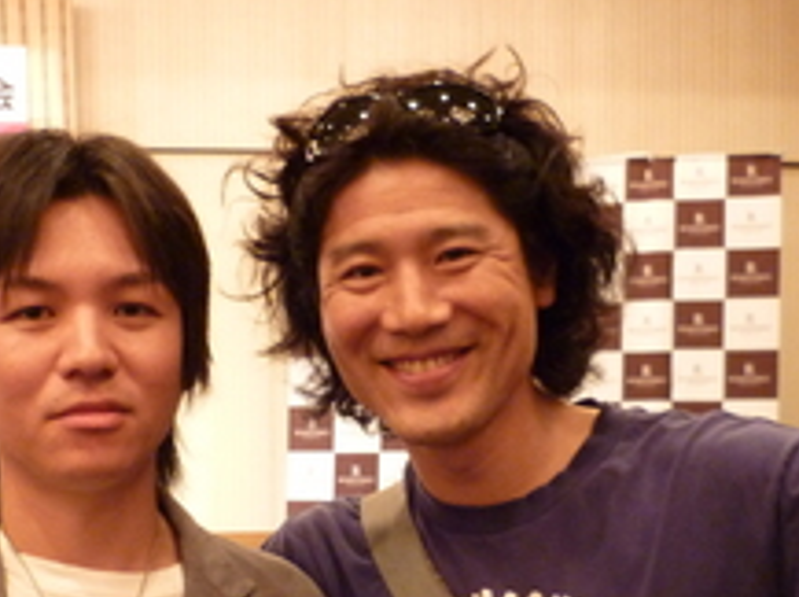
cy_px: 569
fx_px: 1475
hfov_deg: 30.3
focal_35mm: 64
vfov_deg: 22.2
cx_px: 365
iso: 400
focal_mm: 5.5
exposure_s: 1/8
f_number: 2.8
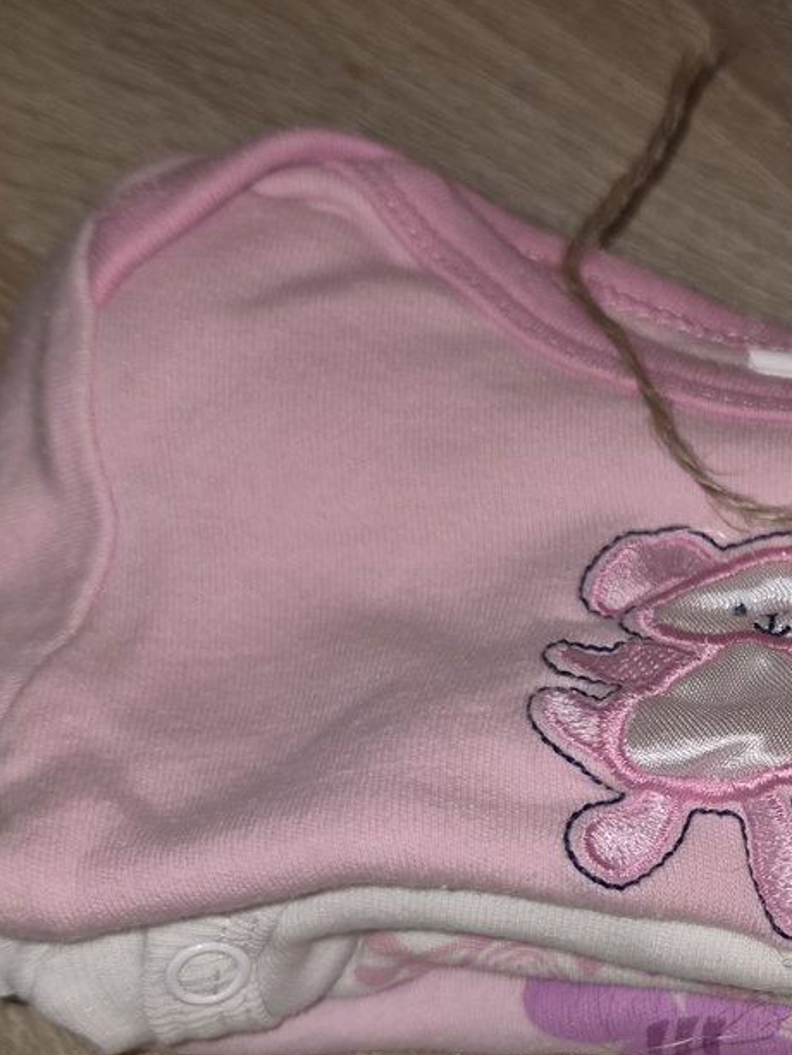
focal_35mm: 62
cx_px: 928
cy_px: 791
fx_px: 1891
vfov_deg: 30.7
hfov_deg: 22.0
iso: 80
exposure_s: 1/50
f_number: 1.8
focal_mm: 5.4
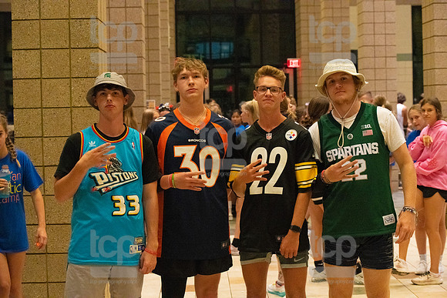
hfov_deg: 28.8
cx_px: 224
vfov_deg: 19.5
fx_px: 869
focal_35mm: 70
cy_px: 149
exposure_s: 1/400
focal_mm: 70
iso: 8000
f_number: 5
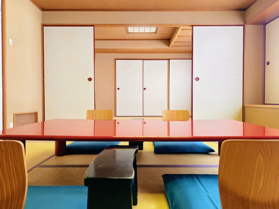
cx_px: 140
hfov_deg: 73.9
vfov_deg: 58.9
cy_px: 104
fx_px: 185
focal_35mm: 23
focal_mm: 6.54
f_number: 4
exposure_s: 1/50
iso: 681
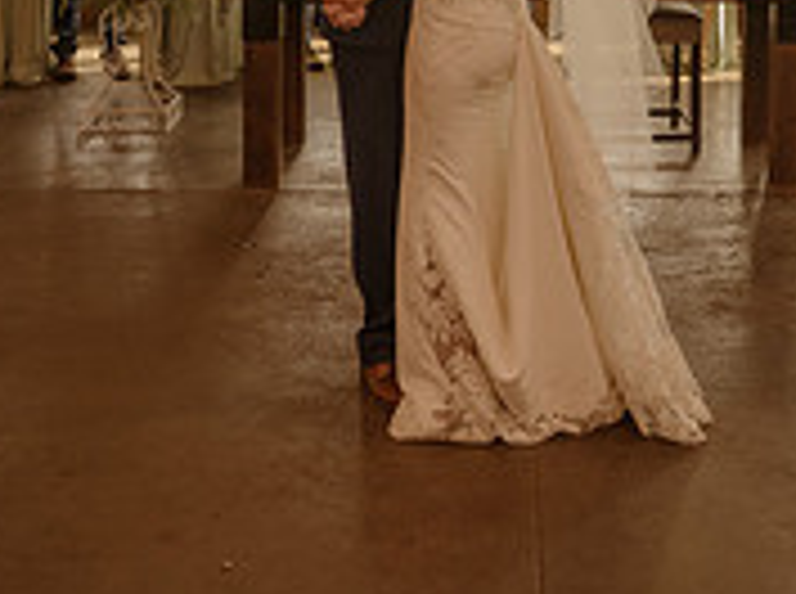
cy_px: -200
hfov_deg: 24.9
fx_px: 1790
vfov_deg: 17.5
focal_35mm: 78
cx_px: 553
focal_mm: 24
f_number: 2.8
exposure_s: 1/250
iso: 1000
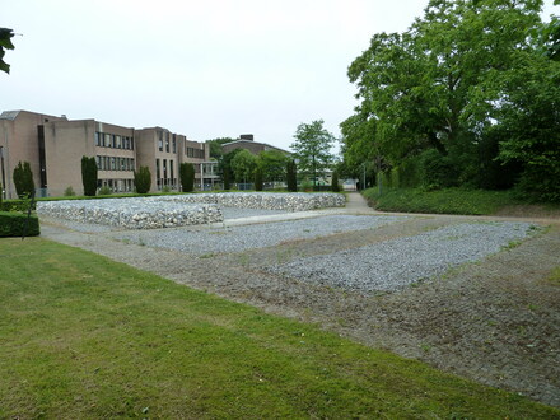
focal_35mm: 25
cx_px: 280
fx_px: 404
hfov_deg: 69.4
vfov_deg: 54.9
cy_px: 210
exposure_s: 1/400
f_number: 4
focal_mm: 4.1
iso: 125
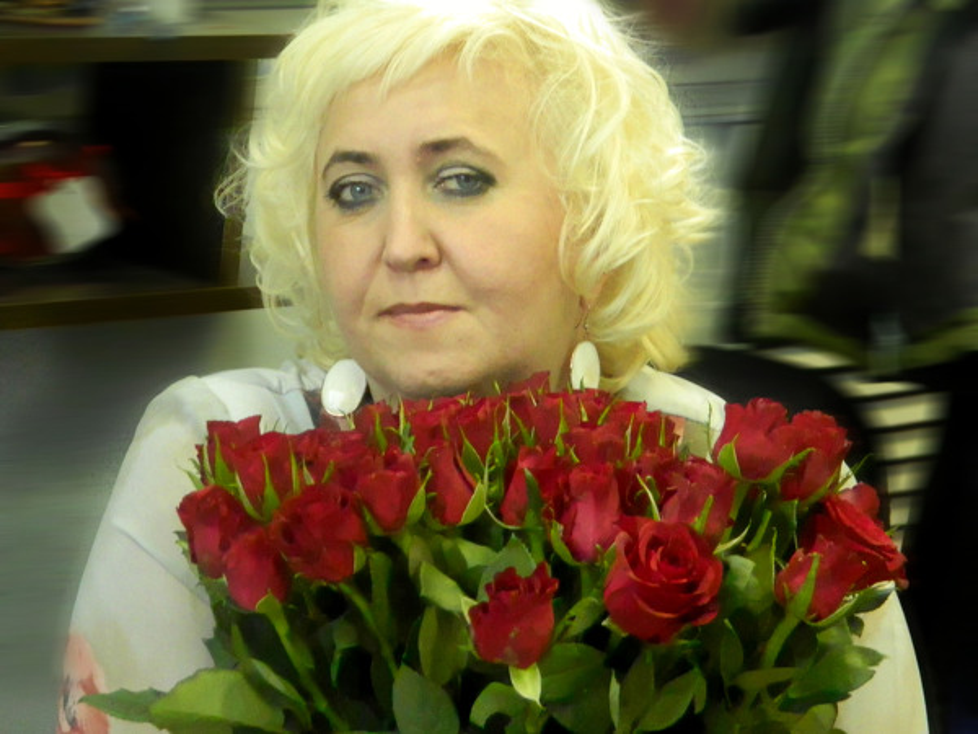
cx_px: 489
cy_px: 367
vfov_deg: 11.5
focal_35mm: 129
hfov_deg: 15.3
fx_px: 3645
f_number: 4.7
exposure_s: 1/50
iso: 1600
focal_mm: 23.2
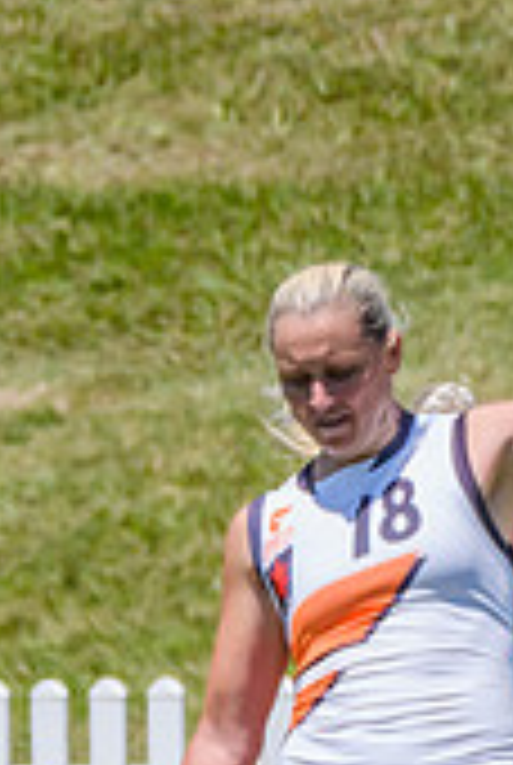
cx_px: 176
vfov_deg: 0.7
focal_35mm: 3119
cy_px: 860
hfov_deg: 0.4
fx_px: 66394
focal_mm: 460
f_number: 10
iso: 800
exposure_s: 1/2000
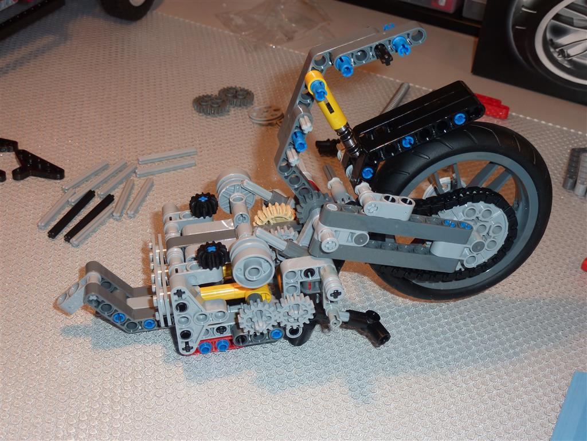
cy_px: 220
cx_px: 294
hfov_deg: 39.7
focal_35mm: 48
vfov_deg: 30.3
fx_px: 814
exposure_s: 1/30
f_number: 3.8
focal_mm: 7.9
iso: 100
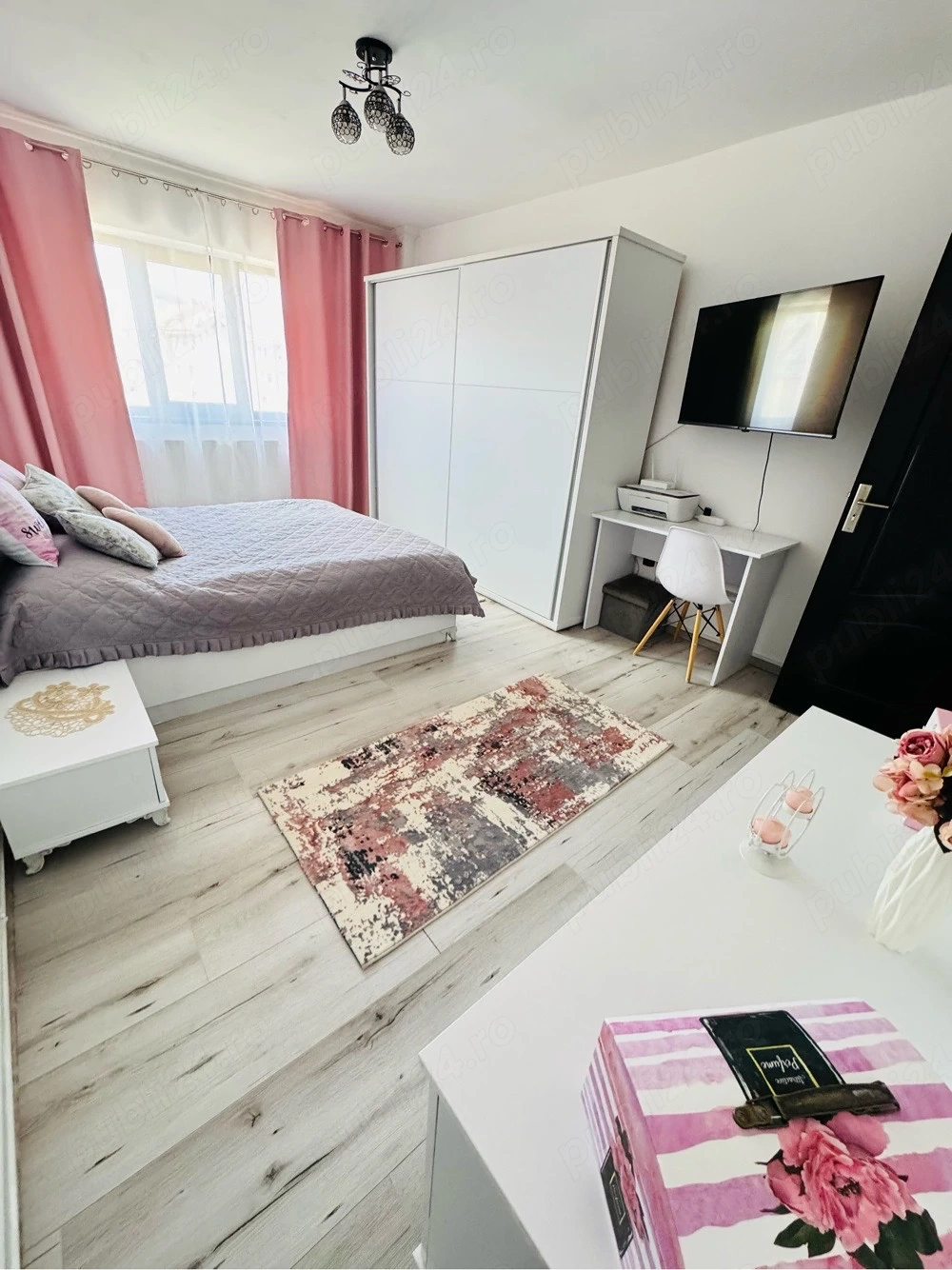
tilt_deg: -25.1
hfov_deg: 85.7
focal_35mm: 14
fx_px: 514
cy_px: 635
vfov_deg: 102.1
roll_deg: -4.7
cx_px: 476
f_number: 2.2
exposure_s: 1/60
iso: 320
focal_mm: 2.22
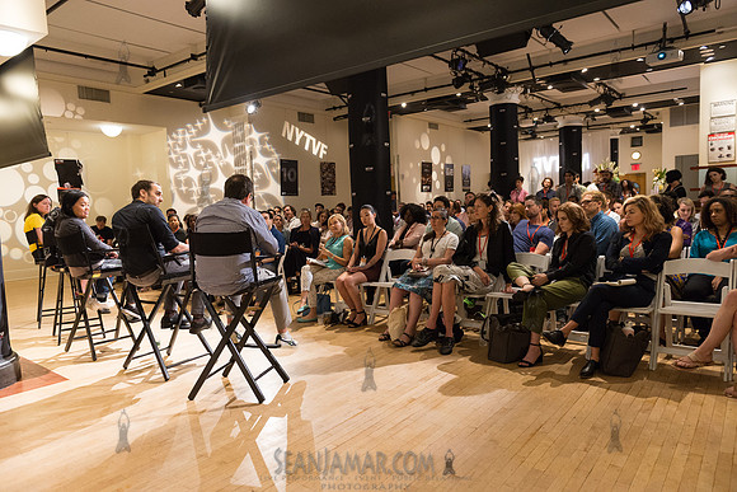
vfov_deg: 53.2
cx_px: 368
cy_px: 246
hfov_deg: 73.7
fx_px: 491
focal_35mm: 24
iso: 3200
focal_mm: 24
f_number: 3.5
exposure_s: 1/250
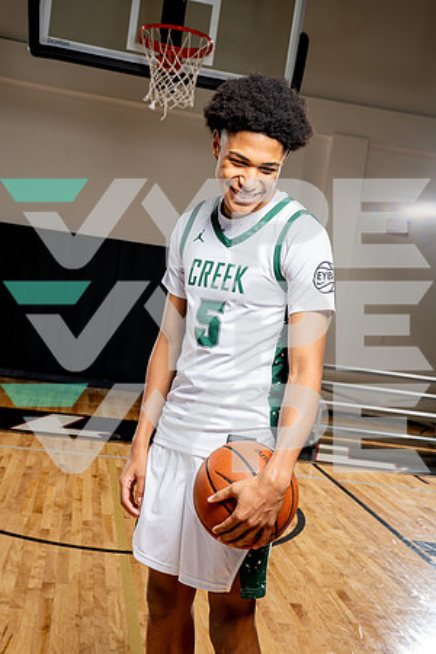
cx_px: 218
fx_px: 817
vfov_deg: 43.6
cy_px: 327
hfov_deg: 29.9
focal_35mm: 45
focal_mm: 45
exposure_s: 1/250
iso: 250
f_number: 7.1
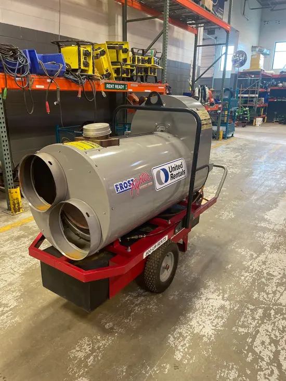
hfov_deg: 53.1
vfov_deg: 67.3
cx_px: 143
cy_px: 190
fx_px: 286
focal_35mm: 26
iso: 100
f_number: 1.6
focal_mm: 4.2
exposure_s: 1/60
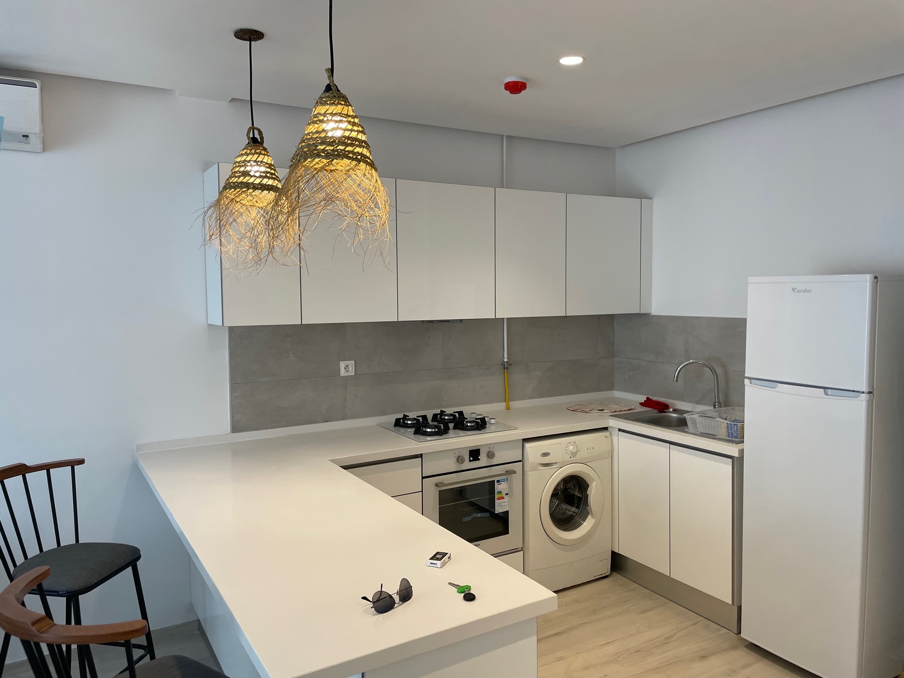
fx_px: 679
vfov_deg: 53.1
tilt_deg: -3.6
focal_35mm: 26
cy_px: 339
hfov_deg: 67.3
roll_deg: +0.2
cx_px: 452
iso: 125
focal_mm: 4.2
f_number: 1.6
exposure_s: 1/121
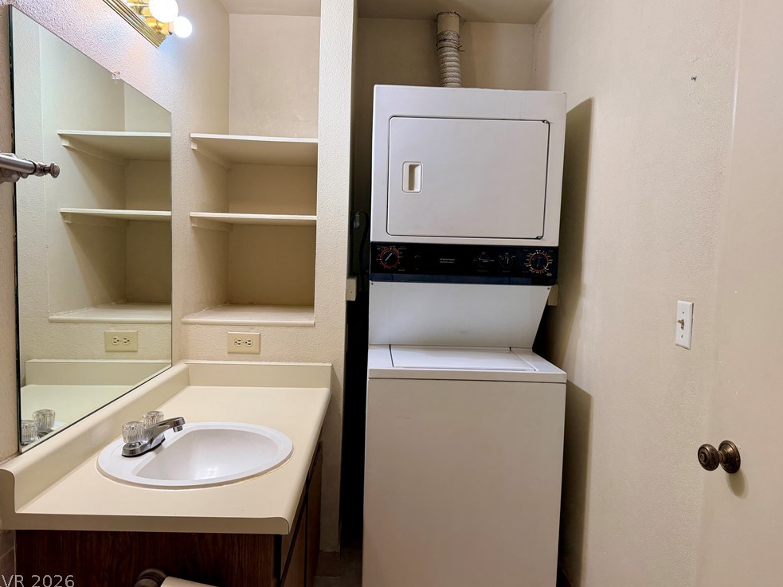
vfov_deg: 54.9
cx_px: 396
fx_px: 565
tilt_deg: -4.6
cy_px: 289
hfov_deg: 69.4
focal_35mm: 25
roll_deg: -1.5
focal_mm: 6.76
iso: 125
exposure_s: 1/120
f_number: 1.78
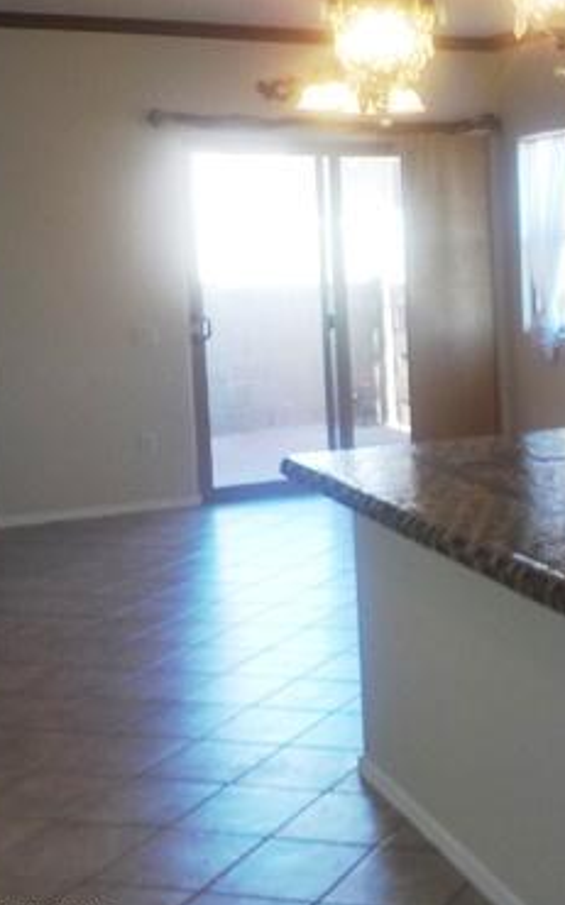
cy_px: 386
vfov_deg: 36.8
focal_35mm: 55
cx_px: 670
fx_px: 1356
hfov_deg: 21.9
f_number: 3.3
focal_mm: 4.1
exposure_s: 1/50
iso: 125
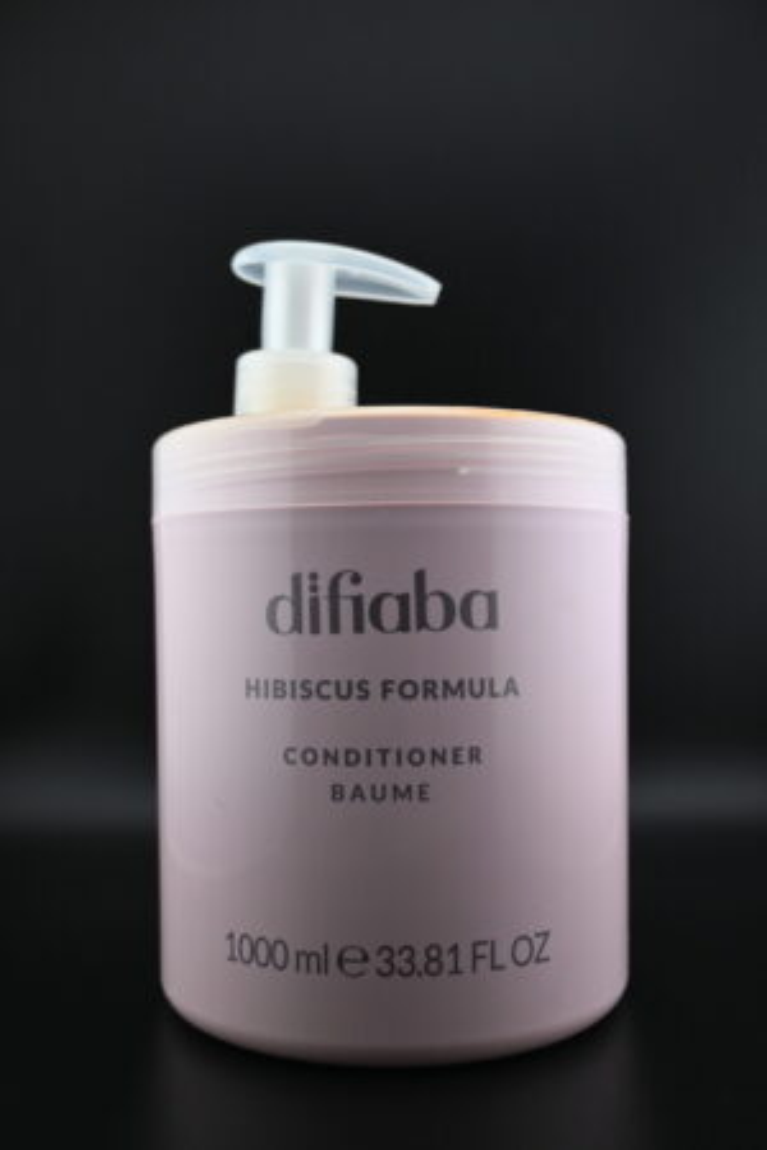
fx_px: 1102
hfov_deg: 38.4
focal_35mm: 34
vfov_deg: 55.1
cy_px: 575
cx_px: 384
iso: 400
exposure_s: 1/200
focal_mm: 23
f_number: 4.2
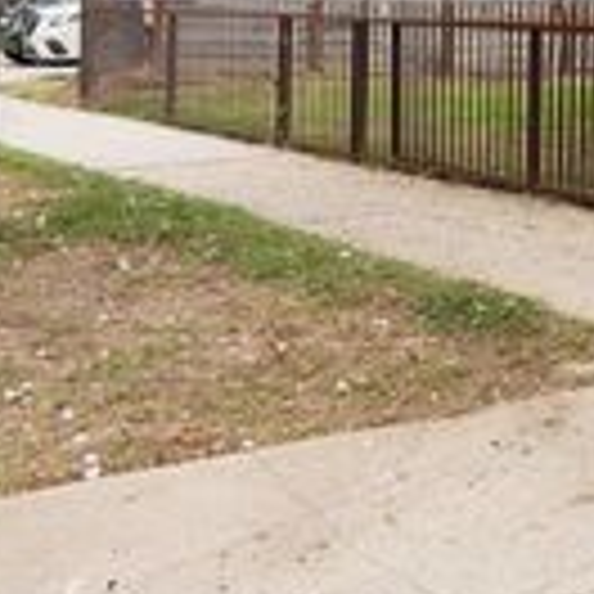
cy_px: 74
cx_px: 945
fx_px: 1126
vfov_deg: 28.6
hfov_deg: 22.7
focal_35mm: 58
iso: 125
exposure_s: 1/320
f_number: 8
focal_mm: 18
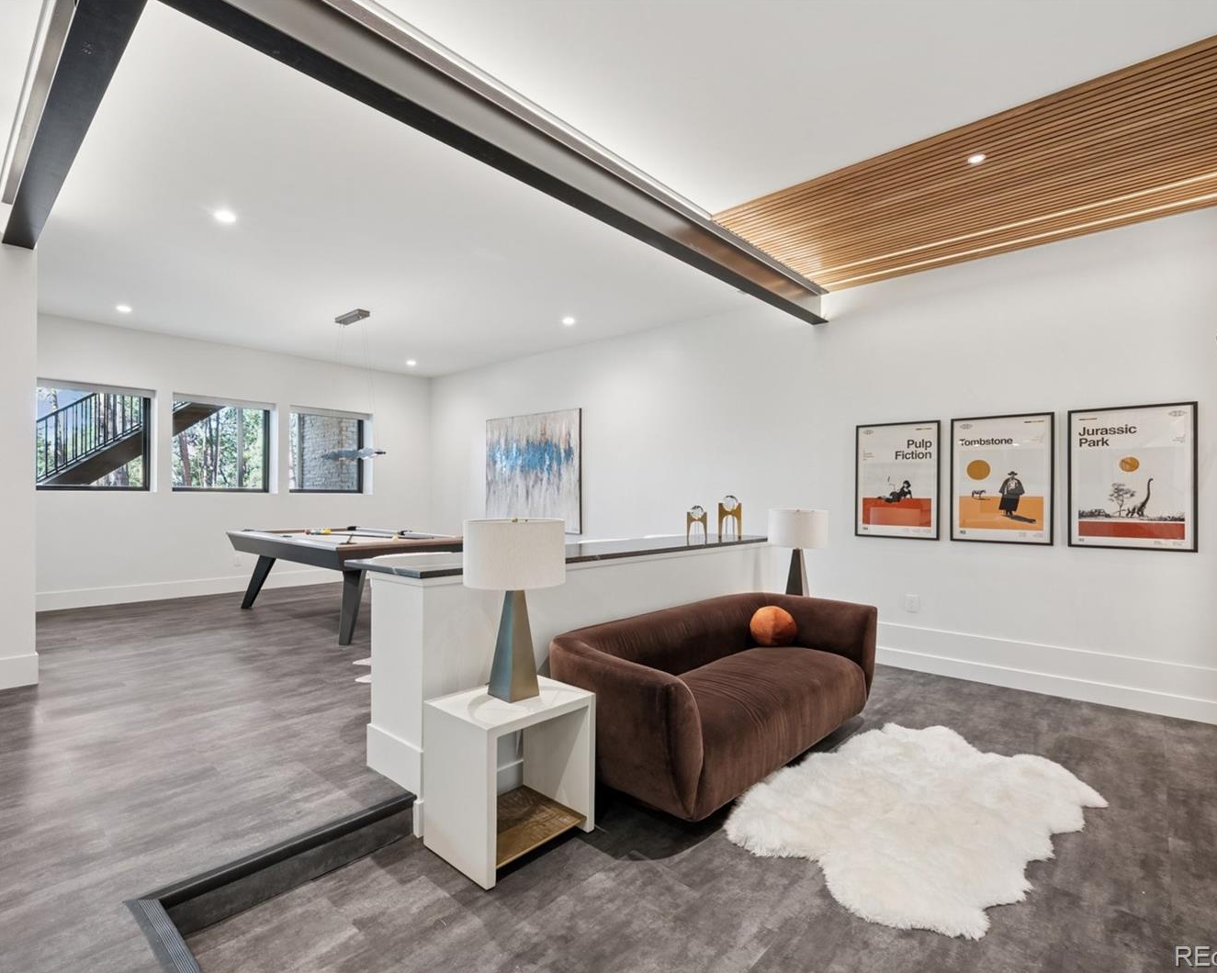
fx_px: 612
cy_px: 486
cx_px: 589
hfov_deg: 89.6
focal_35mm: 17
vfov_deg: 77.0
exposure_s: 1.6
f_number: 11
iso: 100
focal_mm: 15
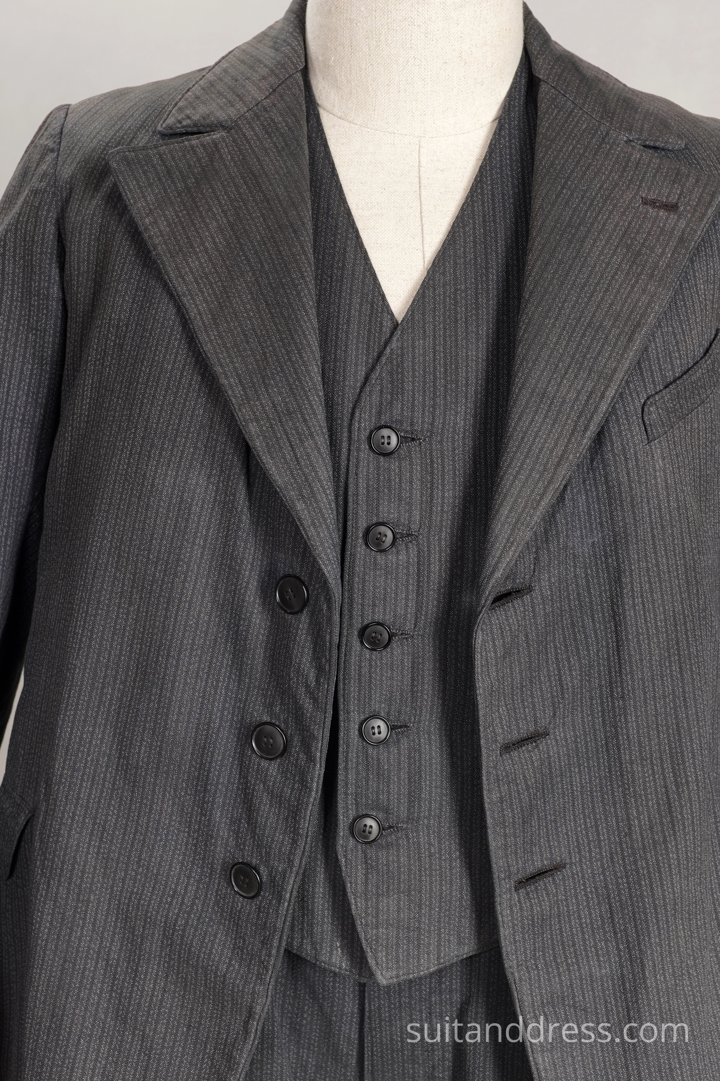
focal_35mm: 48
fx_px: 1440
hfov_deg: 28.1
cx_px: 360
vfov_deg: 41.1
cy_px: 540
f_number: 5.6
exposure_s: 1/25
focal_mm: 32
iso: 320
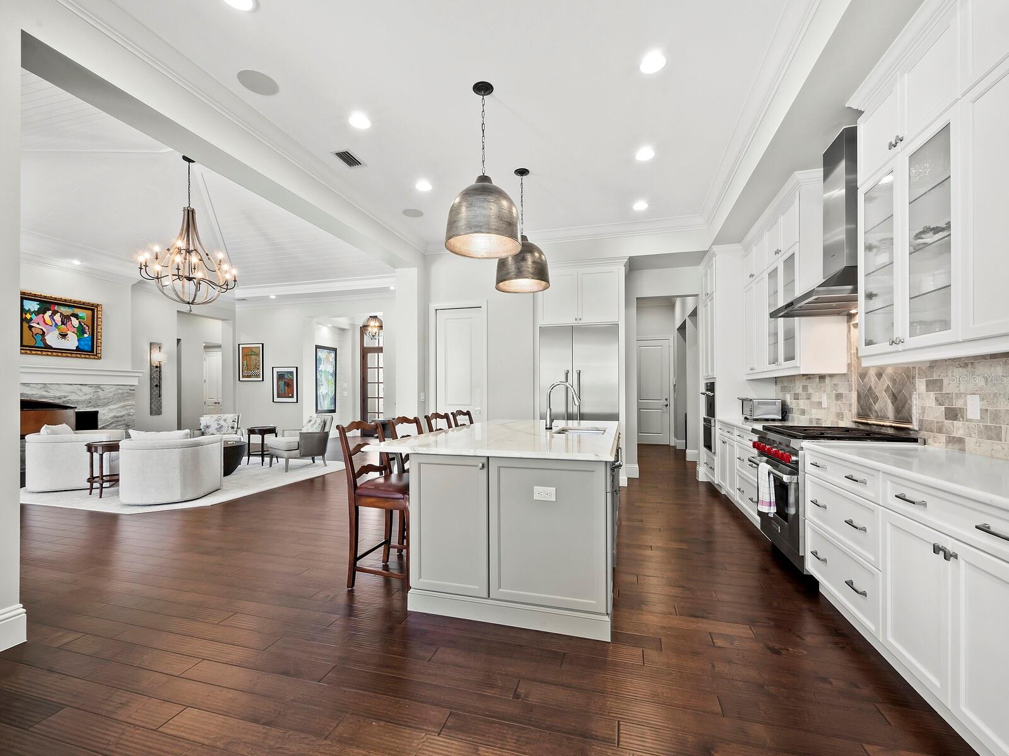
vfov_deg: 85.7
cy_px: 378
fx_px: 408
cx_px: 504
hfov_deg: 102.1
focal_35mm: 14
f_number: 11
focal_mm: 7
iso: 400
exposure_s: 1/2
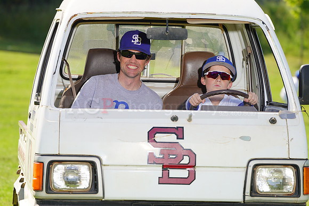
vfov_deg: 6.6
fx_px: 1794
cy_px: 103
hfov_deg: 9.8
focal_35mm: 209
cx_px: 154
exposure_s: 1/250
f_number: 6.3
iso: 100
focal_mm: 209
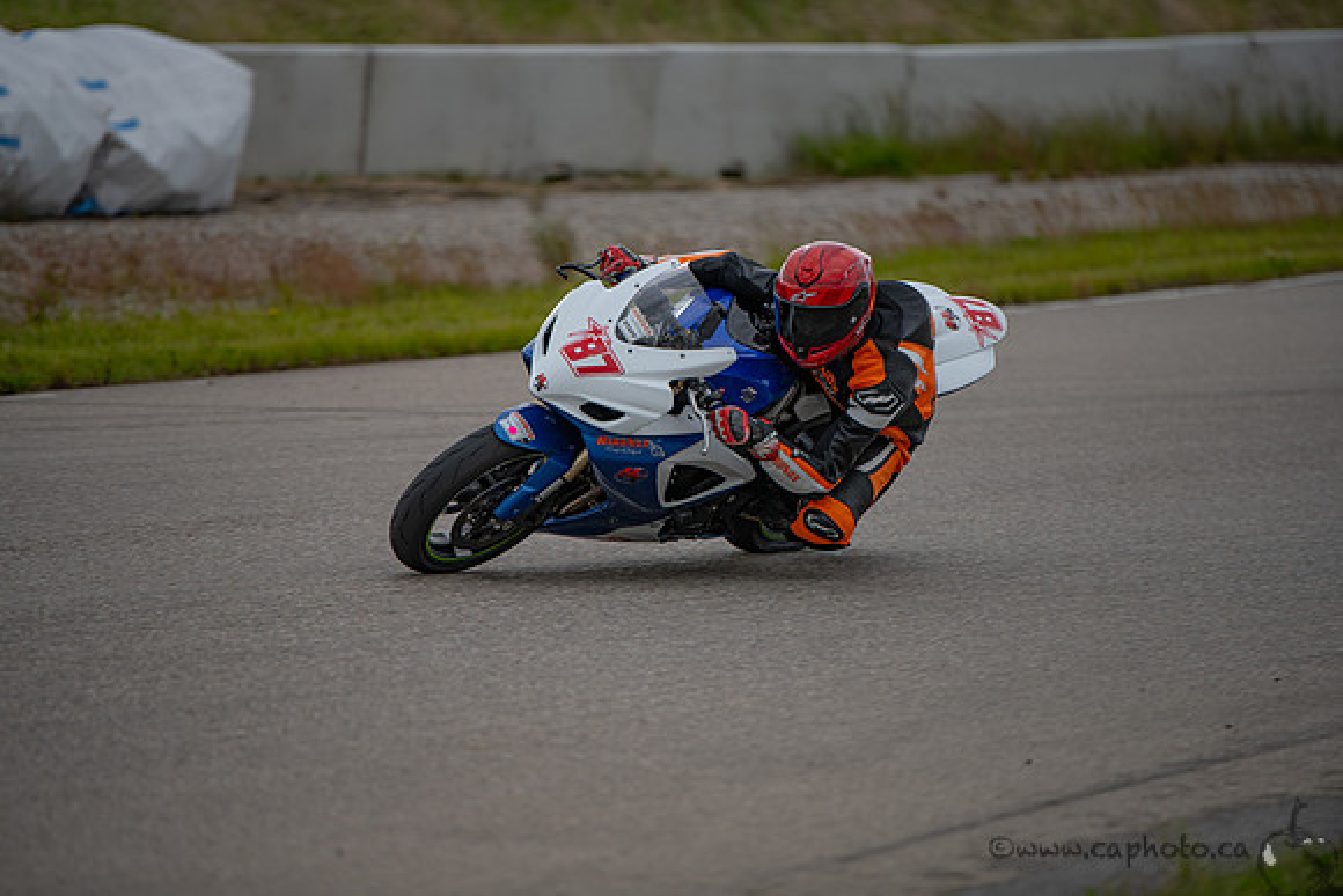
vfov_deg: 6.9
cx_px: 672
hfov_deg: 10.3
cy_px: 448
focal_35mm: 200
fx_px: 7463
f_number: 2.8
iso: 110
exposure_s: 1/1600
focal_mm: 200
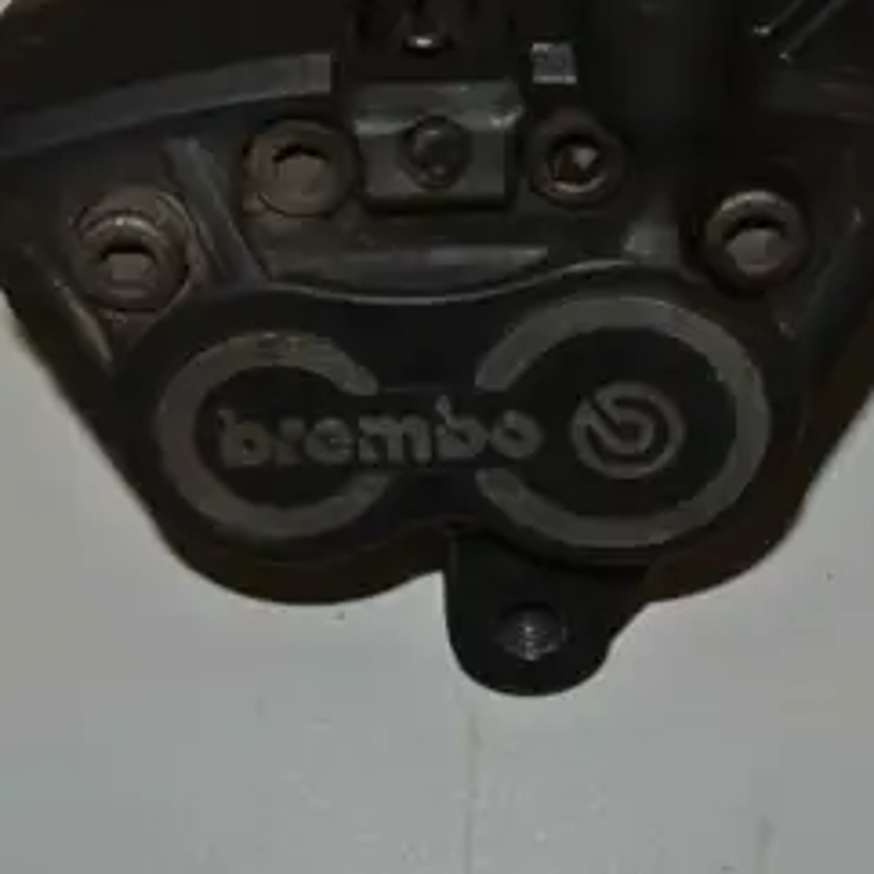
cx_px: 479
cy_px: 236
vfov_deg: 22.6
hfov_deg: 22.8
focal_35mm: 76
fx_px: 2171
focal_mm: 15.1
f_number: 4.2
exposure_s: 1/60
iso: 200
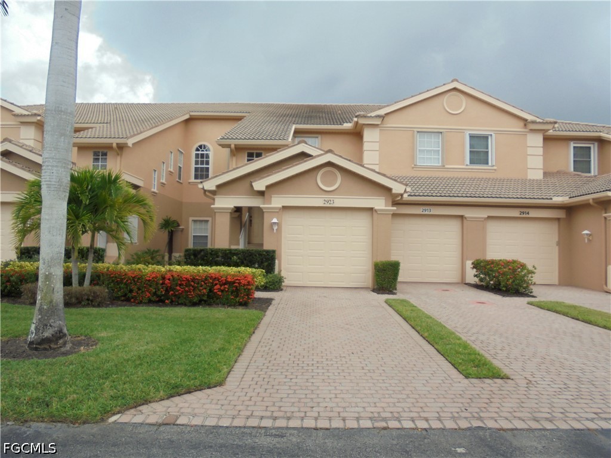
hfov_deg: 67.3
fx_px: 459
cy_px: 229
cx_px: 306
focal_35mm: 26
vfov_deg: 53.1
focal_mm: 4.6
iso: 100
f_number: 3.5
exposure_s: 1/640
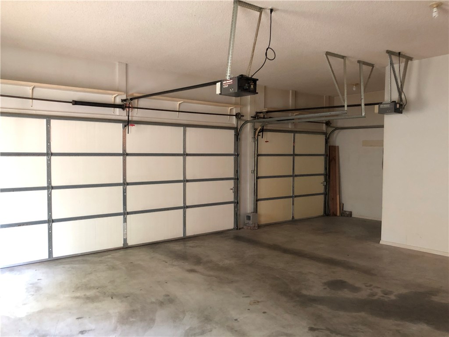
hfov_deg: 63.4
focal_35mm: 28
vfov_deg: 49.7
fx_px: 363
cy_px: 168
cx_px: 224
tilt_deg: -1.7
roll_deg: +0.5
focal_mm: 4
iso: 125
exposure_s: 1/4
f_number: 1.8
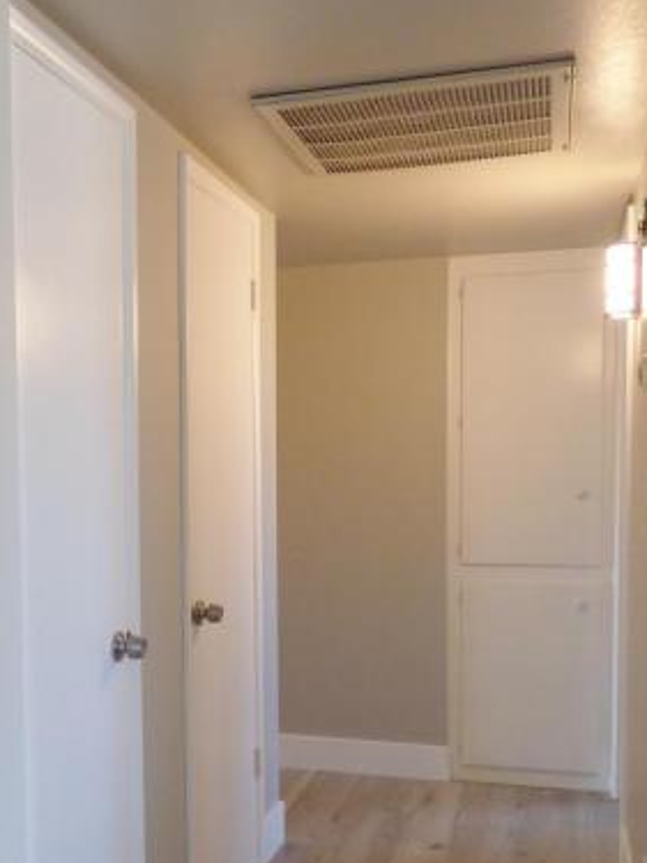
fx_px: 1022
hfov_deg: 34.5
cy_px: 543
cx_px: 177
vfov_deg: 45.4
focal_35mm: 41
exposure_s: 1/60
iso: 250
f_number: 2.8
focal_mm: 3.58
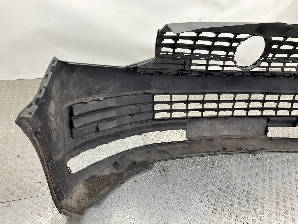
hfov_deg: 61.7
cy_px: 112
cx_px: 149
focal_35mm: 29
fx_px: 250
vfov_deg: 48.2
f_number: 1.8
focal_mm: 3
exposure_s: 1/100
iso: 40
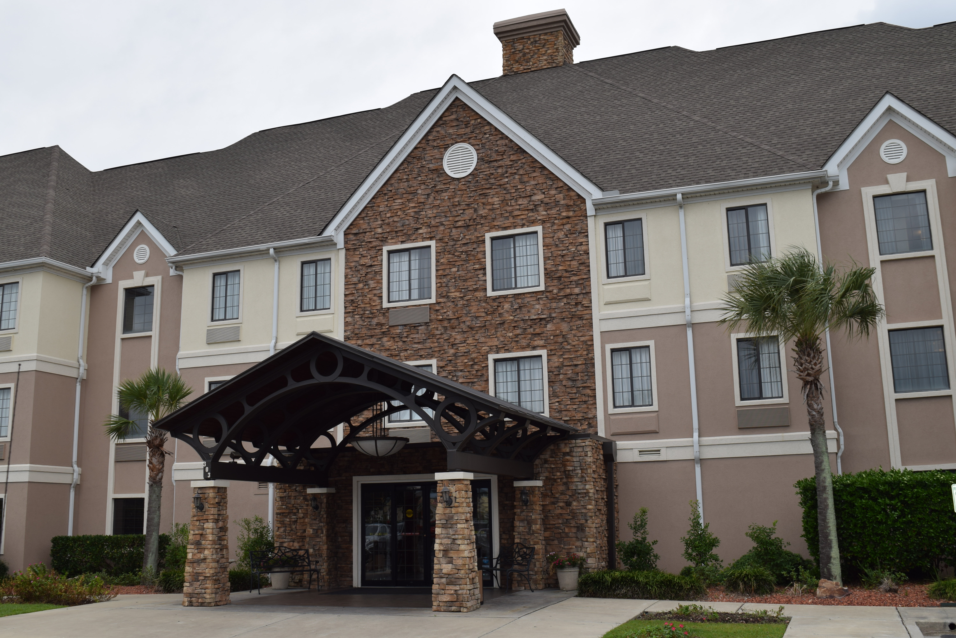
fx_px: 956
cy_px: 319
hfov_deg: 53.1
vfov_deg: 36.9
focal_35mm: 36
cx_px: 478
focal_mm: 24
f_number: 9
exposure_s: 1/200
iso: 100
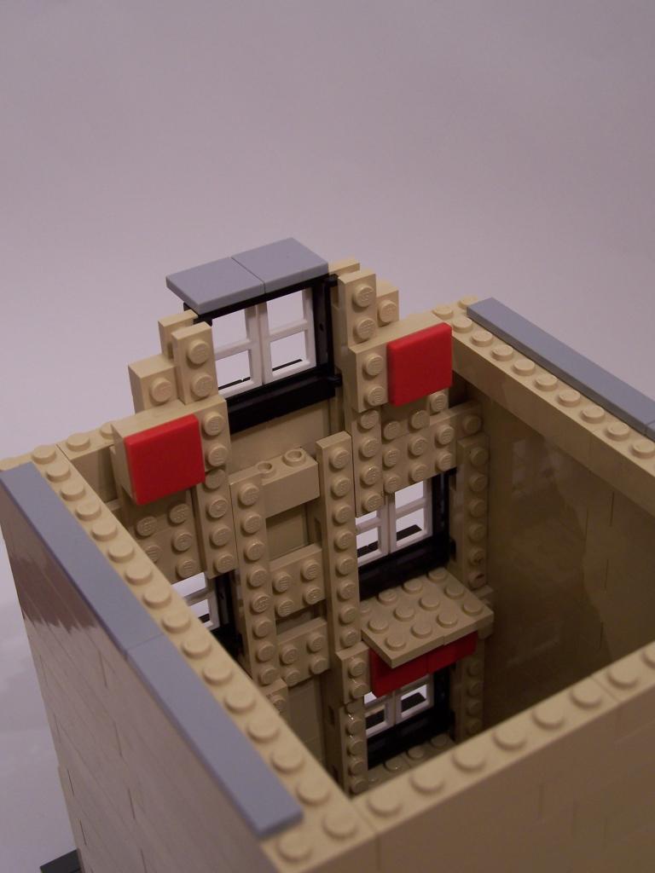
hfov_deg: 26.1
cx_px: 328
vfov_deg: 34.3
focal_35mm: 56
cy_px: 436
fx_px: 1413
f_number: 3.1
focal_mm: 9.3
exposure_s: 1/4
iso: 80
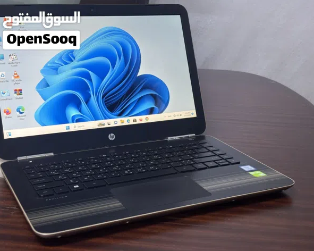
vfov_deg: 27.6
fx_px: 511
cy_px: 126
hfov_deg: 34.2
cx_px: 160
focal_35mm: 55
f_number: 1.6
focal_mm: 5.96
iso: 160
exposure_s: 1/50
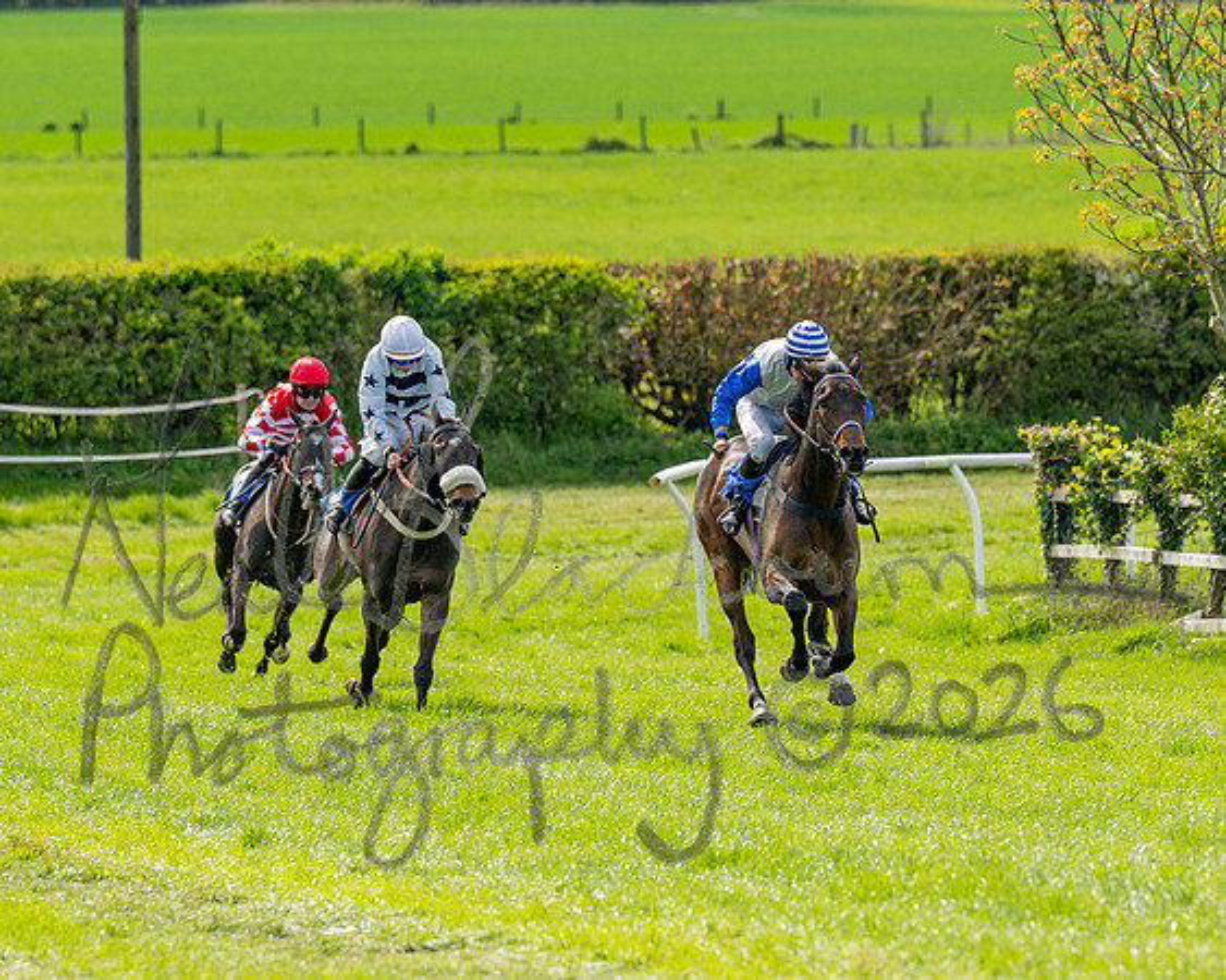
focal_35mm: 389
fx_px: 14104
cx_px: 735
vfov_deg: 4.0
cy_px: 540
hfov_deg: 5.0
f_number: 4
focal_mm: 175
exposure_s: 1/1600
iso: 200
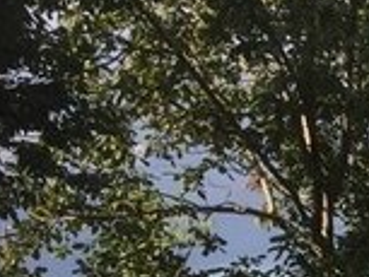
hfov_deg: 14.5
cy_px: 565
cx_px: 581
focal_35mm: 125
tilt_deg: -5.8
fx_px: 1334
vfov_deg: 10.8
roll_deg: -0.8
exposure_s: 1/954
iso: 32
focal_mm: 4.15
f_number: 2.2
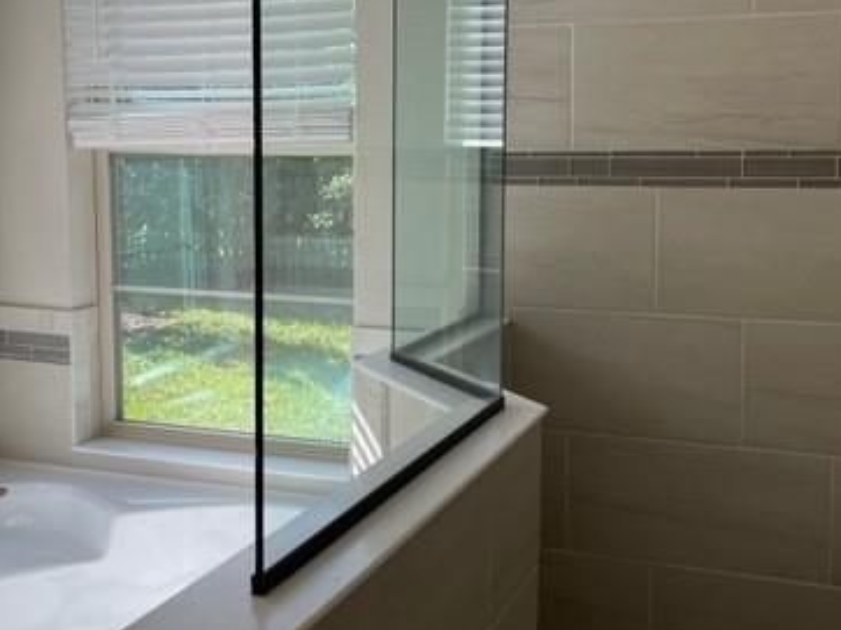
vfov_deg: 31.4
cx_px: 407
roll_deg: +1.0
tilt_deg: -4.5
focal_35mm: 46
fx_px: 1117
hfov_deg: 41.3
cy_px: 251
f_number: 1.6
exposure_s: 1/264
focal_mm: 4.2
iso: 32
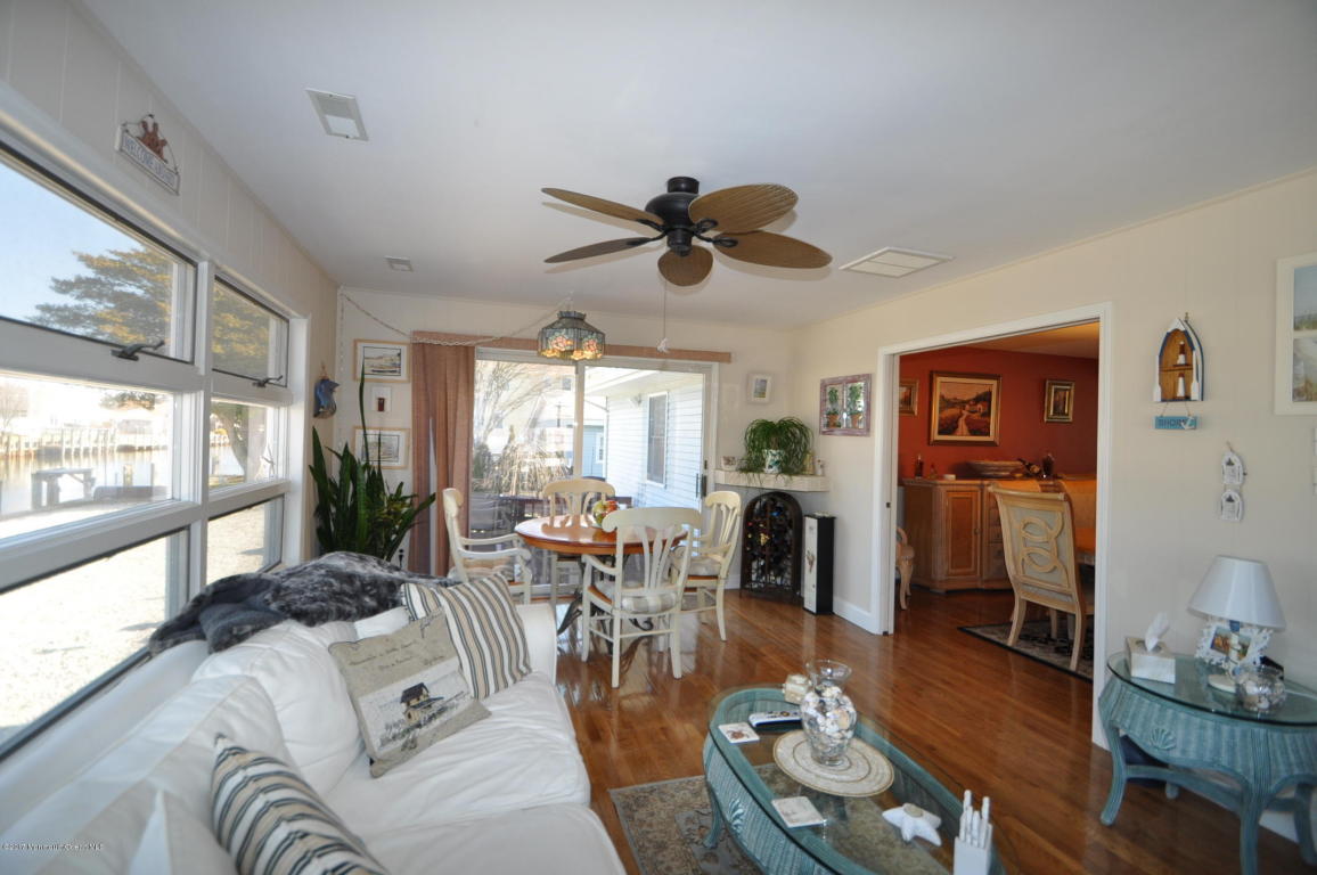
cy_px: 438
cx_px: 658
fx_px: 548
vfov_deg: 77.2
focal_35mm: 15
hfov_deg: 100.5
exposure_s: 1/60
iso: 400
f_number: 4
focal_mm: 10
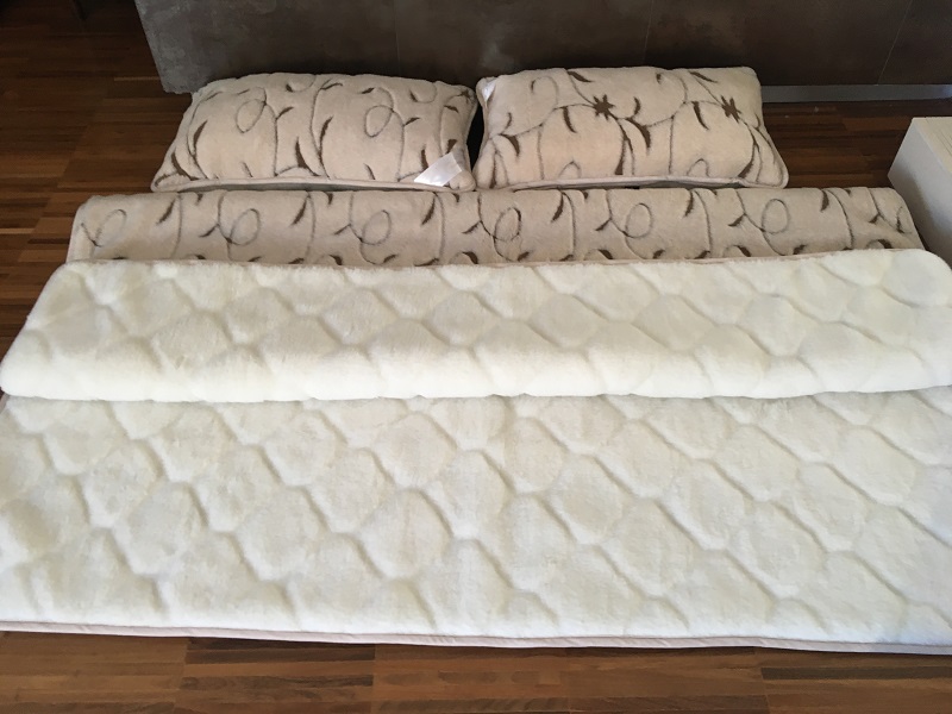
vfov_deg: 48.2
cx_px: 476
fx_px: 798
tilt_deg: -49.5
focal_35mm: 29
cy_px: 357
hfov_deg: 61.7
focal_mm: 4.15
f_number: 2.2
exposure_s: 1/33
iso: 80
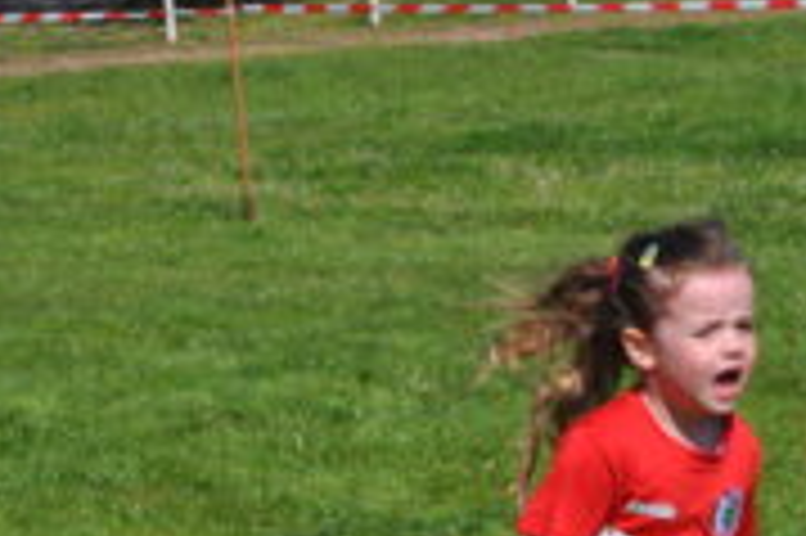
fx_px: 4118
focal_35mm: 184
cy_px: 531
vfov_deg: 7.4
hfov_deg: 11.1
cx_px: 644
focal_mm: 55
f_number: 14
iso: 200
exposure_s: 1/200
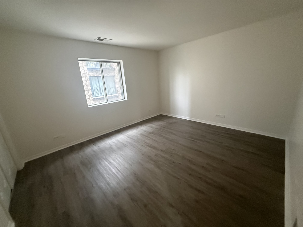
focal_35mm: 14
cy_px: 114
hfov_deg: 102.1
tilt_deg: -12.6
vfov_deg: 85.7
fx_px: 123
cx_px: 152
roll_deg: +1.8
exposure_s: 1/60
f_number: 2.2
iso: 640
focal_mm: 2.22
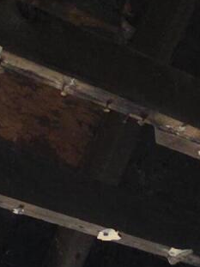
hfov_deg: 9.7
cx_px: 294
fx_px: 1141
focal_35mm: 148
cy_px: 834
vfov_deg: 9.7
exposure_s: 1/13.4
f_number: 1.8
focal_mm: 5.4
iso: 125
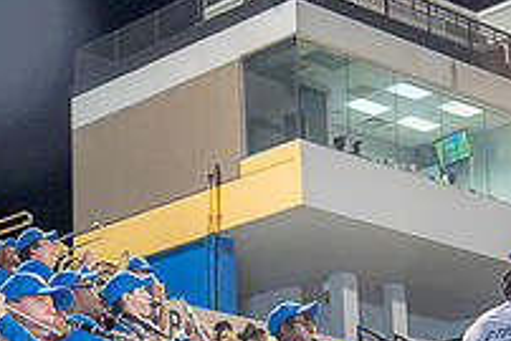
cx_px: 94
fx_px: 1875
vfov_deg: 10.3
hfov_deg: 15.4
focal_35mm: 132
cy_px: 354
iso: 2000
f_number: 4
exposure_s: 1/200
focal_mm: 46
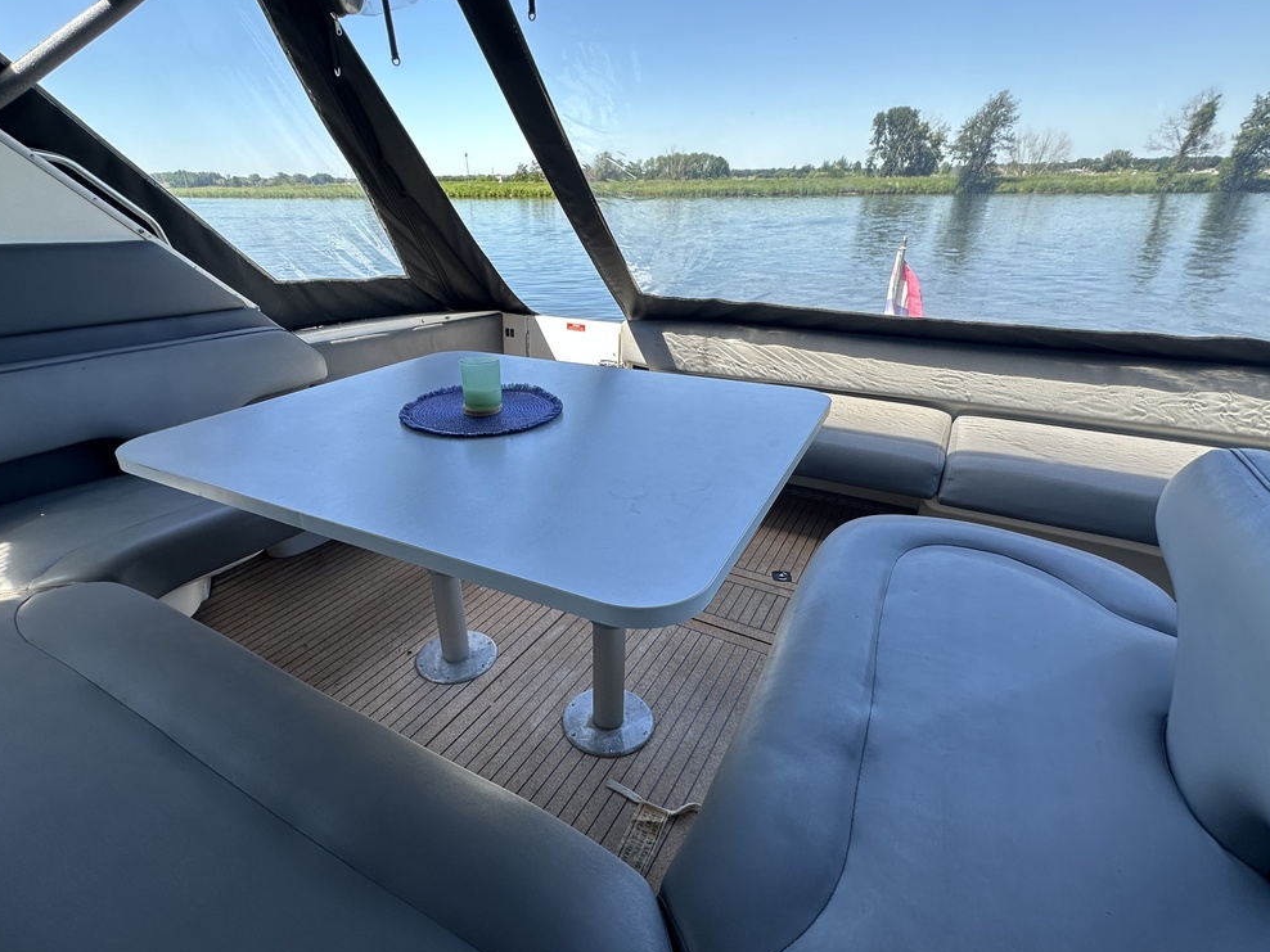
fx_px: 624
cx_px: 591
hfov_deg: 90.9
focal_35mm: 17
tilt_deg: -26.8
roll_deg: +0.5
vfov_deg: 74.7
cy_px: 498
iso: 40
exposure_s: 1/205
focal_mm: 2.22
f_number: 2.2
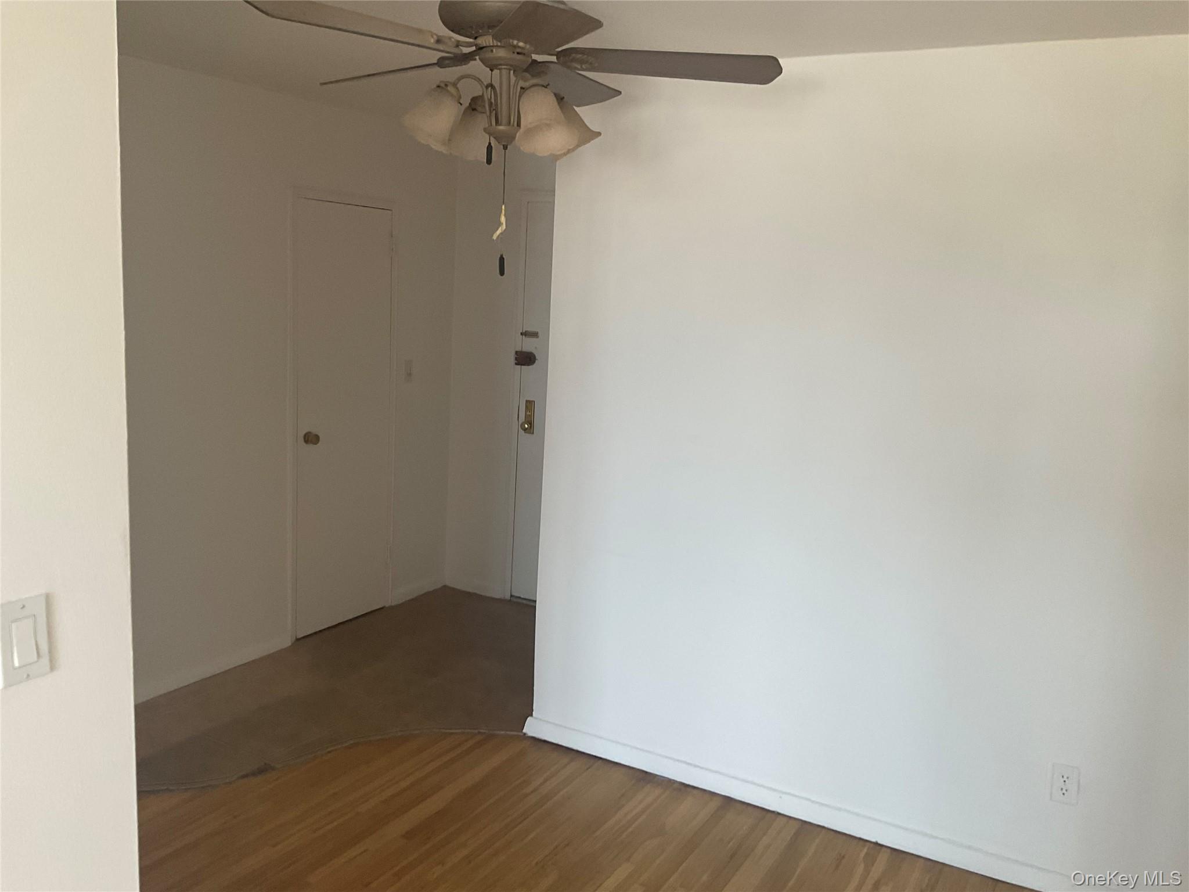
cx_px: 594
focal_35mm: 29
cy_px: 446
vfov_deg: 48.2
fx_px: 996
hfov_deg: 61.7
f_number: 1.8
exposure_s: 1/60
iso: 64
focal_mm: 3
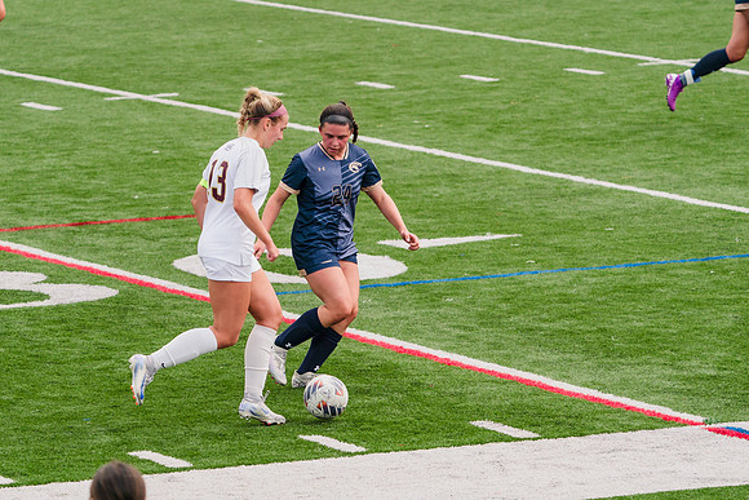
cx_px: 345
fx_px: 6124
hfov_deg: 7.0
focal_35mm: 294
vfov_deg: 4.7
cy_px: 290
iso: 500
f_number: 5.6
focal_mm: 200
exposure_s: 1/1600
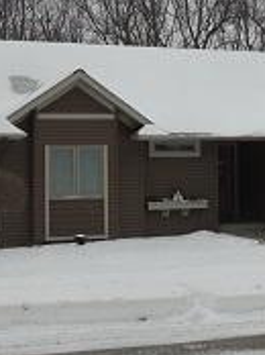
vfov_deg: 21.3
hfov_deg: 15.9
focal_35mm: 92
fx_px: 941
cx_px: 204
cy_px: 157
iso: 100
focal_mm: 7.1
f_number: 3.3
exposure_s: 1/500
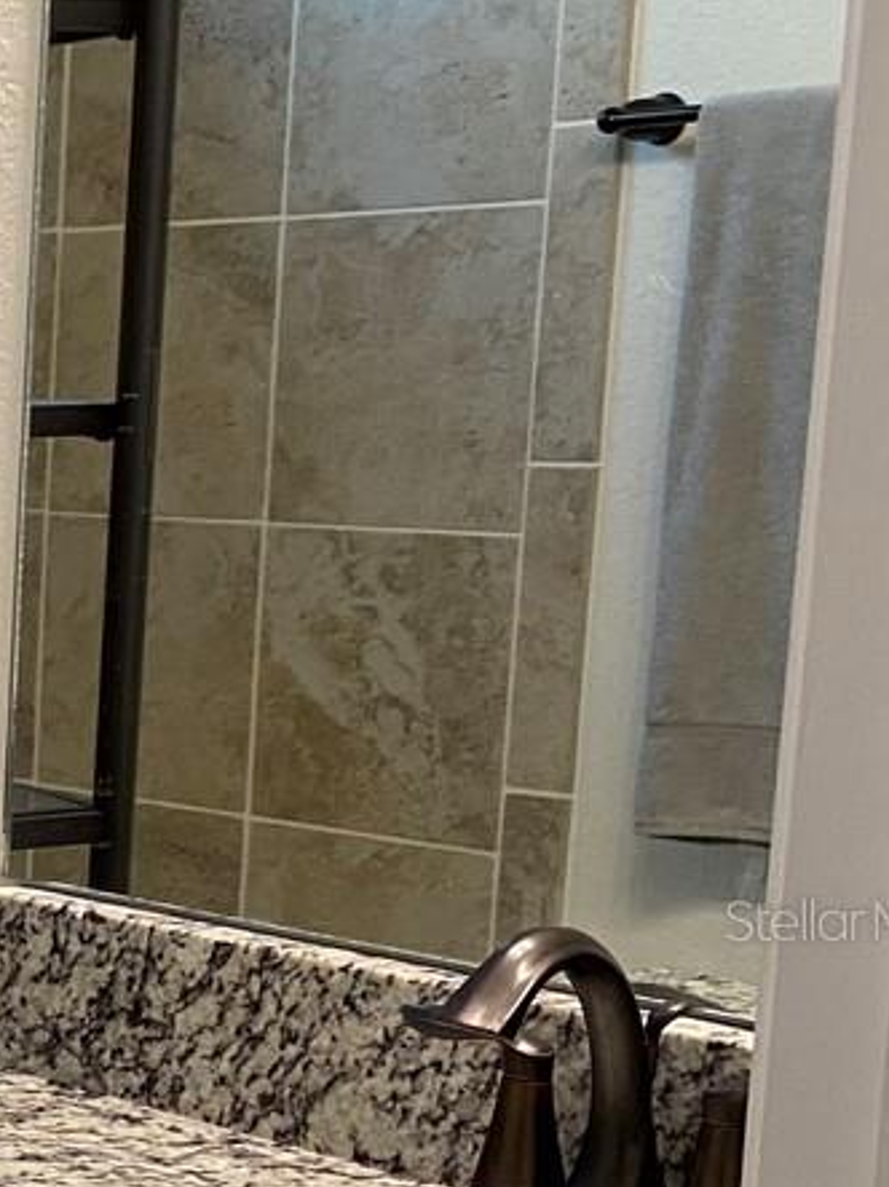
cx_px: -1165
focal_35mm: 94
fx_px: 3220
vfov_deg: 20.7
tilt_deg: -10.5
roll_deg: +0.9
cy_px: 919
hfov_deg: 12.6
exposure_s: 1/60
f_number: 1.8
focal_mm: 4.25
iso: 100
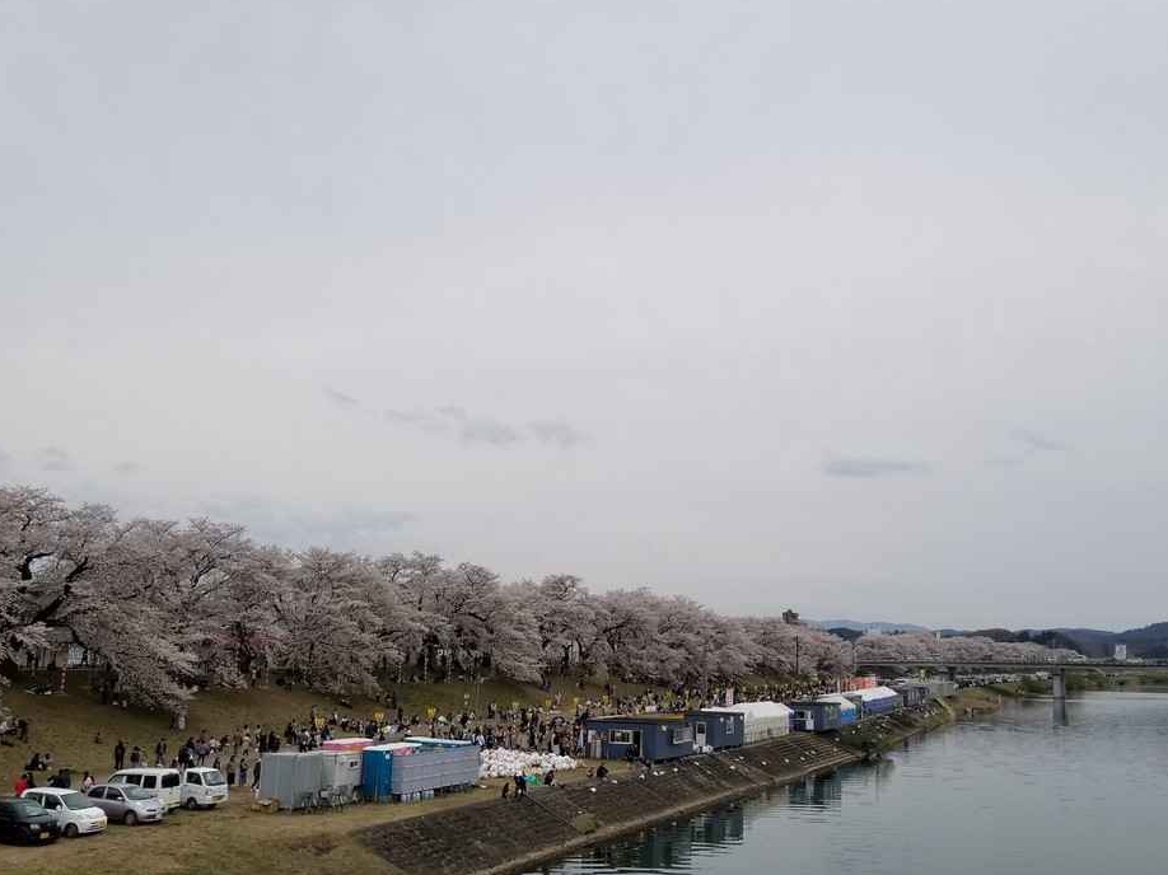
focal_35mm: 34
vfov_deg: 41.8
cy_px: 443
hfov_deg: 53.9
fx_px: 1147
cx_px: 648
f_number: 1.7
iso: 50
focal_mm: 4.25
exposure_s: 1/1820
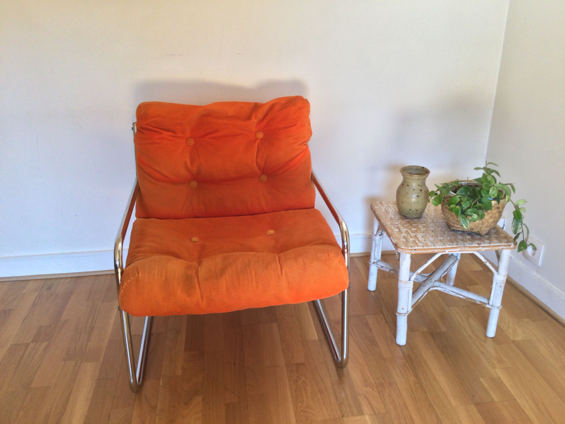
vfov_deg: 45.4
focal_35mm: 31
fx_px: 506
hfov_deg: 58.4
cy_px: 212
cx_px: 282
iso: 40
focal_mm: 3.3
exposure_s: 1/33
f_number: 2.4
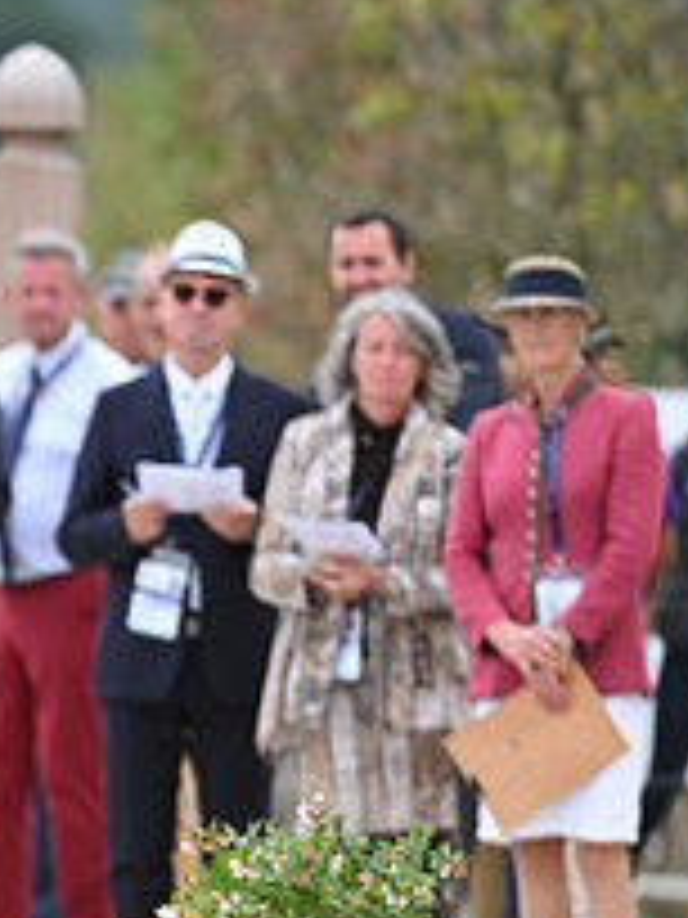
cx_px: -531
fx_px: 27587
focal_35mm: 1041
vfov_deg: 1.9
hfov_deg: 1.4
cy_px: 632
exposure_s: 1/1600
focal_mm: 380
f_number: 5.6
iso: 800
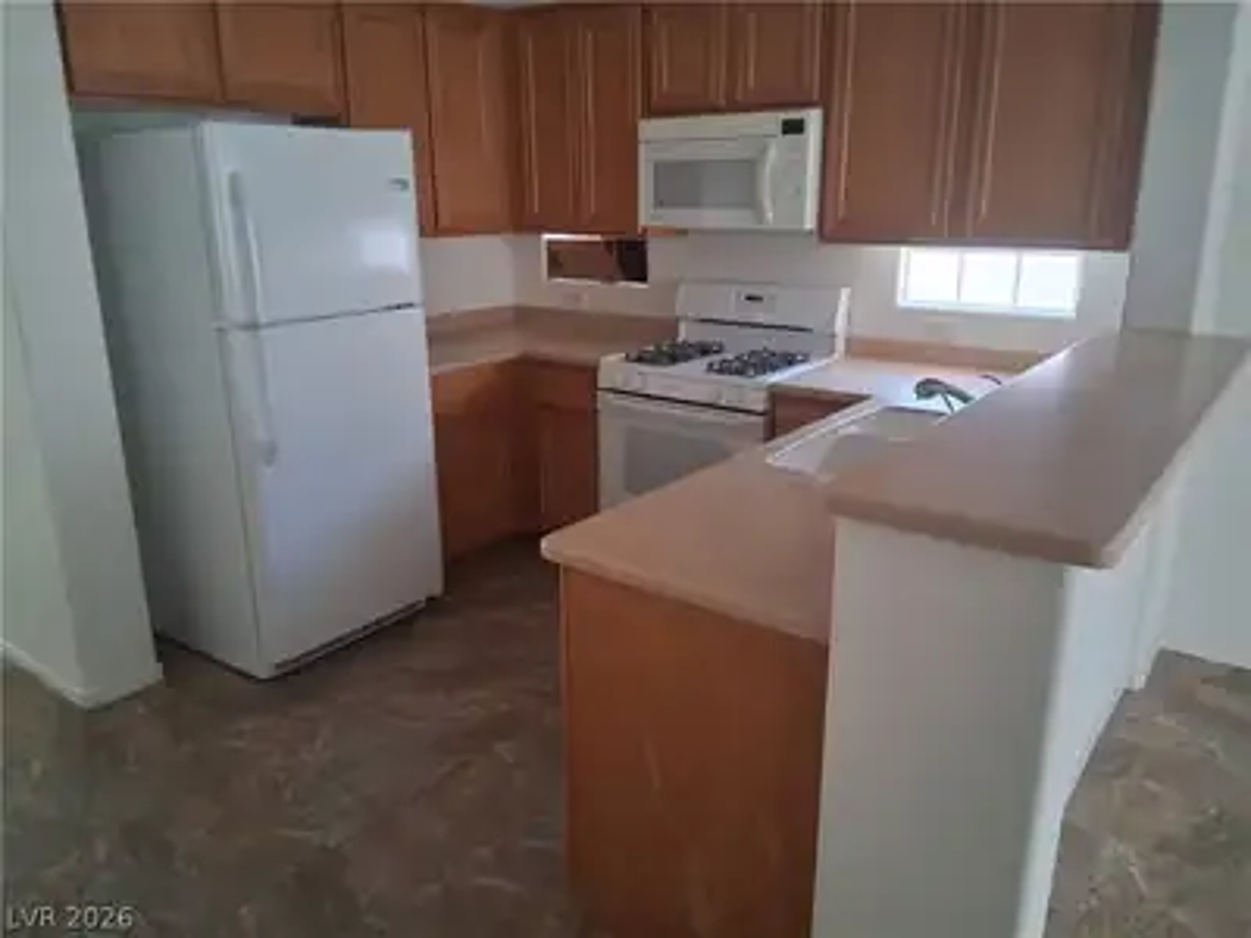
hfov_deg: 67.3
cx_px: 626
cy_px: 469
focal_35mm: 26
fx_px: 940
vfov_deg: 53.1
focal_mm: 3.98
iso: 320
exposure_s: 1/50
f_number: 1.8
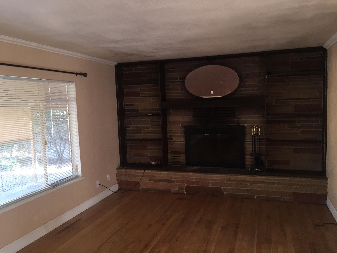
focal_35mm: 29
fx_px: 282
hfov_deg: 61.7
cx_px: 168
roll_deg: +1.5
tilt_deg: -6.7
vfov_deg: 48.2
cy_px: 126
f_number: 2.2
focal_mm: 4.15
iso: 125
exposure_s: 1/30
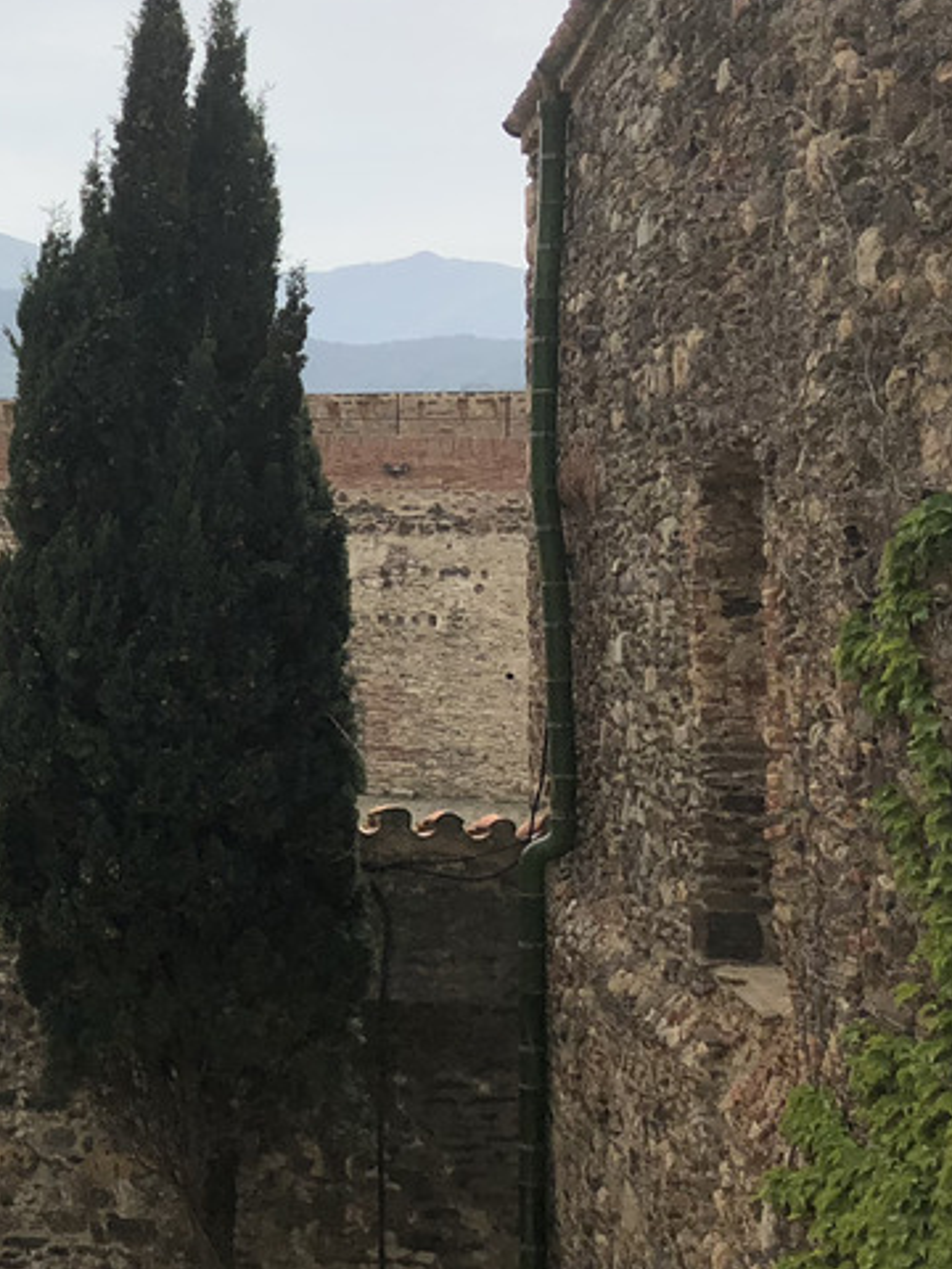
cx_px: -539
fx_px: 2567
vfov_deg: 27.7
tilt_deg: +2.1
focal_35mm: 70
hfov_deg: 18.3
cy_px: 537
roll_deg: -0.4
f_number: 1.8
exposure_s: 1/3436
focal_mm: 4
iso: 25
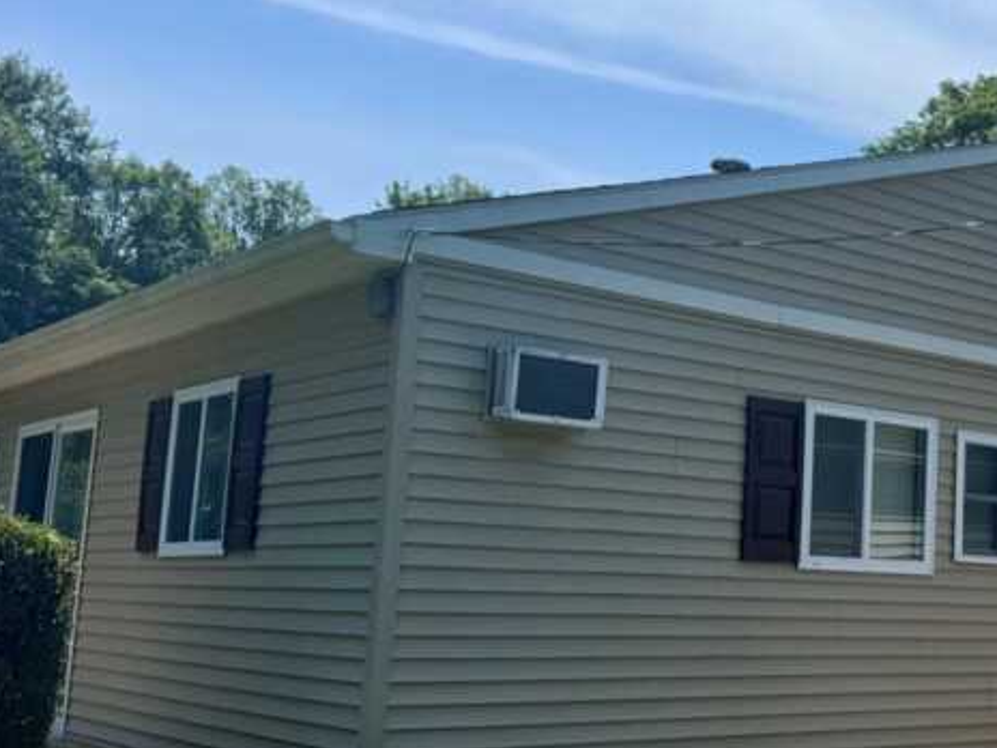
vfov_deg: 27.5
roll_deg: -0.2
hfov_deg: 33.3
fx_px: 1526
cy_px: 404
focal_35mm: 53
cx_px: 984
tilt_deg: +9.0
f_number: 1.78
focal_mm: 6.76
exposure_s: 1/9009
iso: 80
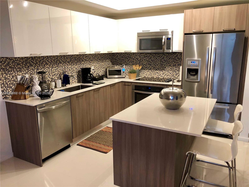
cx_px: 124
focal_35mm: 28
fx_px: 201
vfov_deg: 49.7
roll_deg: +1.6
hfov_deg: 63.4
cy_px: 94
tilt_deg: -12.4
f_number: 1.8
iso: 80
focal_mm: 4
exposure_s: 1/15
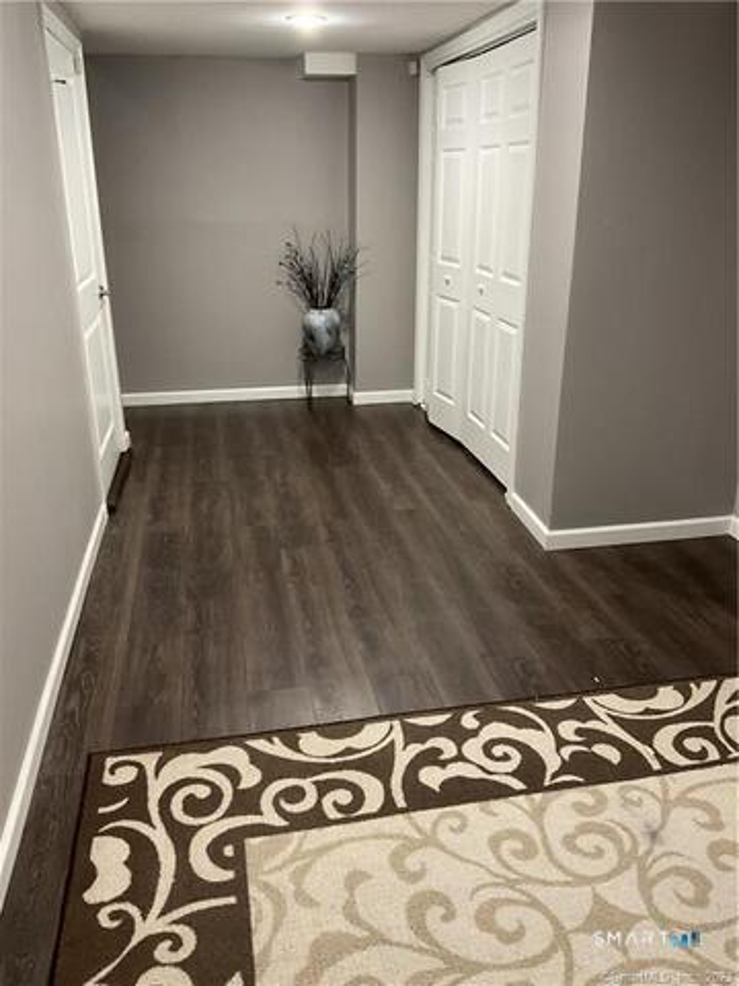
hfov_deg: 48.2
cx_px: 370
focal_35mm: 29
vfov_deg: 61.7
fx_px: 825
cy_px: 493
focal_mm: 3
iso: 200
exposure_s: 1/40
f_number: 1.8
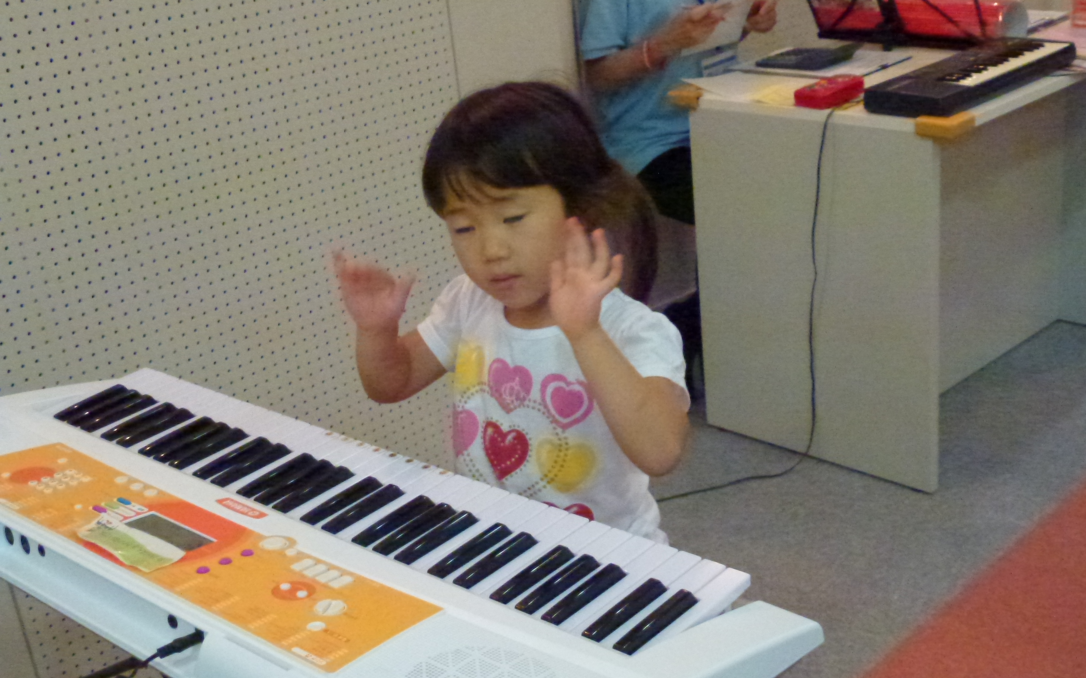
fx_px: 1302
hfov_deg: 45.3
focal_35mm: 44
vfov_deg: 29.2
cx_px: 547
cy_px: 390
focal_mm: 7.4
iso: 1600
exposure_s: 1/80
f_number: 3.9
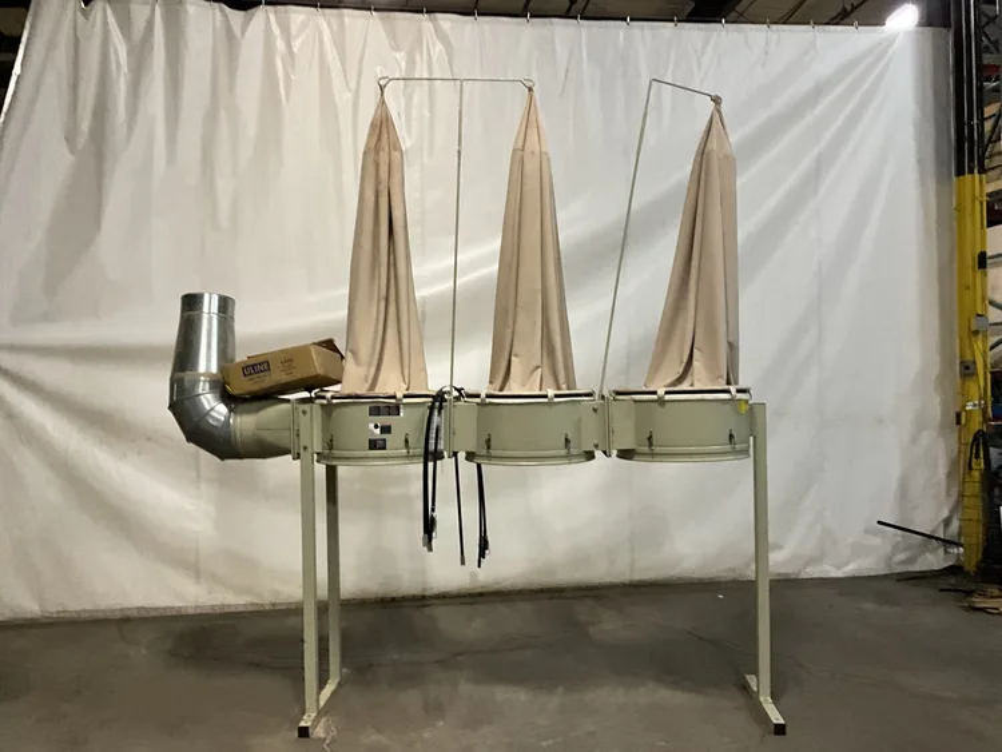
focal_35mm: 29
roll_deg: -1.3
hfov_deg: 61.6
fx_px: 840
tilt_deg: -0.6
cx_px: 501
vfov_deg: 48.3
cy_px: 376
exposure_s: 1/60
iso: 250
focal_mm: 3
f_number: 1.8
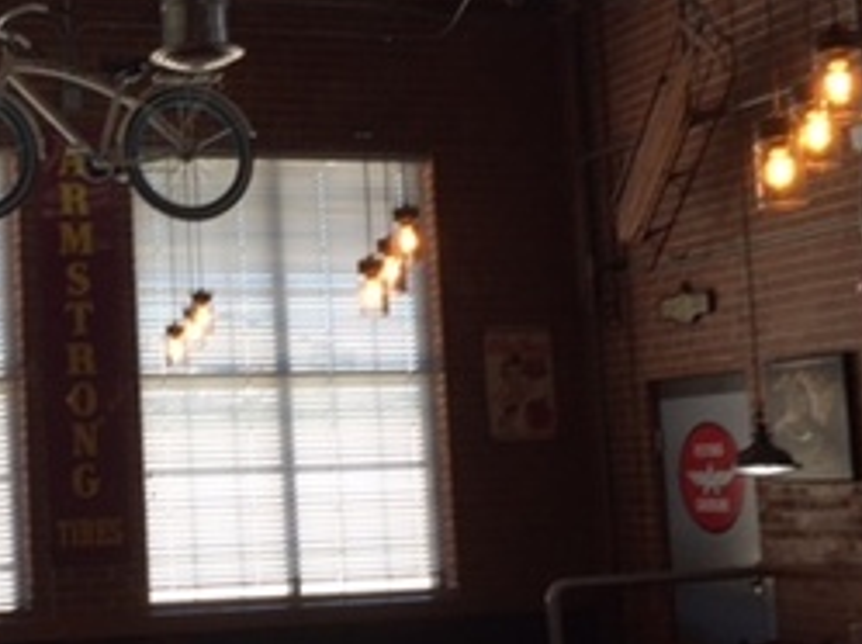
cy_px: 346
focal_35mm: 70
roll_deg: +0.8
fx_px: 1741
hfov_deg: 27.2
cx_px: 152
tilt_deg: +3.7
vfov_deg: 21.0
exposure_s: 1/120
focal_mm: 4.15
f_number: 2.2
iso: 50
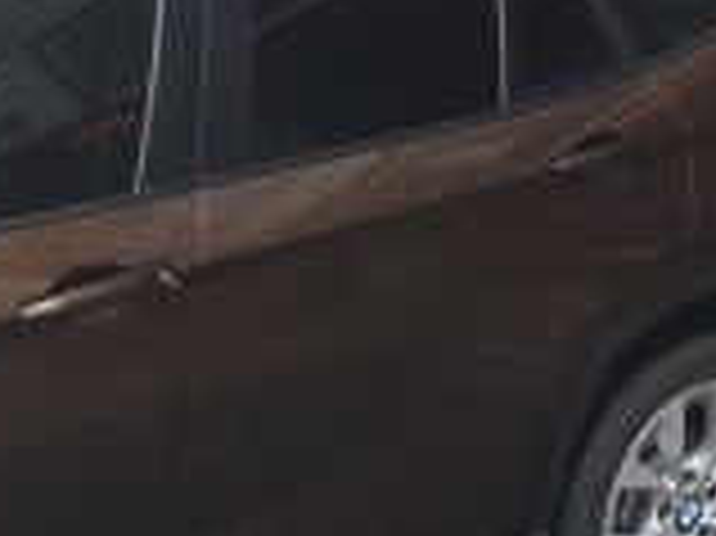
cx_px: 1513
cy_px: -498
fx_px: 2646
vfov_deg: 10.7
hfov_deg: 13.0
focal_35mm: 128
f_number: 2.2
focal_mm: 4.15
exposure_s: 1/111
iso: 32
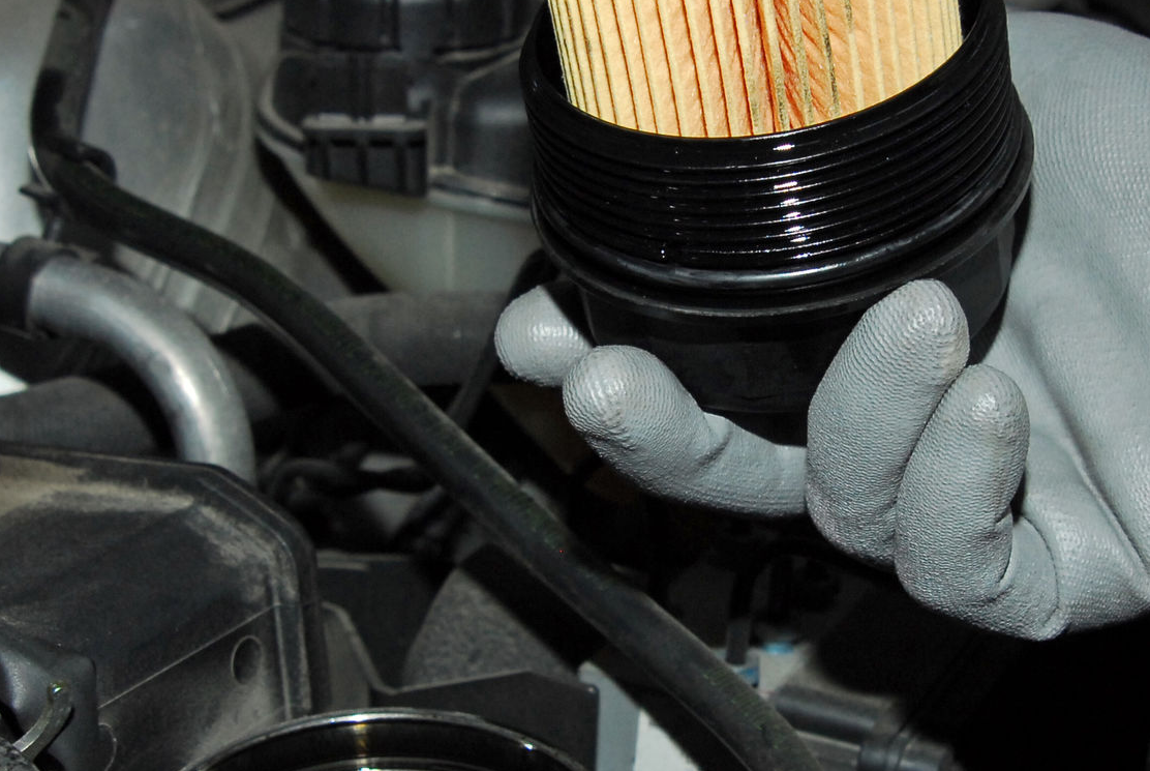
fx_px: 2591
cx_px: 679
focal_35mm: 81
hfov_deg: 25.0
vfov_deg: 16.9
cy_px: 358
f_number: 6.3
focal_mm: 24
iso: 500
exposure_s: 1/60
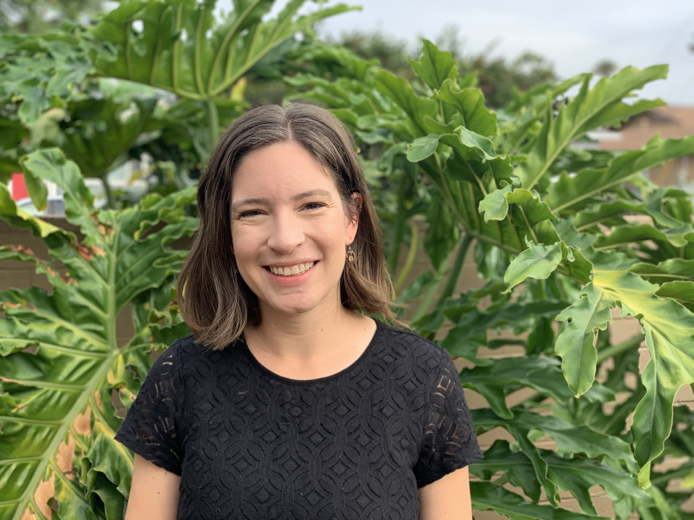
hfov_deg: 36.8
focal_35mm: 52
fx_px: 1043
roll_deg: -1.2
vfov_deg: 28.0
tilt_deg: -4.2
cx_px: 347
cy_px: 260
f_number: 2.4
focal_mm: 6
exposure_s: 1/173
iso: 16
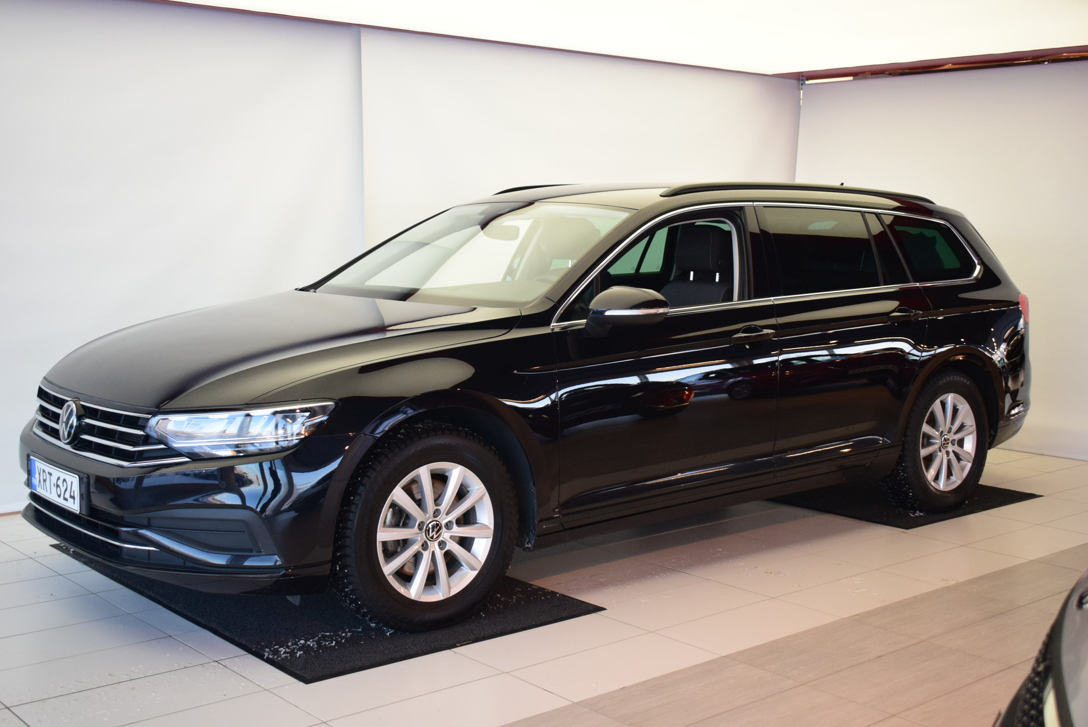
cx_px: 544
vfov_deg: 30.9
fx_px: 1316
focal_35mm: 44
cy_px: 364
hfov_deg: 44.9
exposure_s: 1/250
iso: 1600
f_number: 4.2
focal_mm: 29
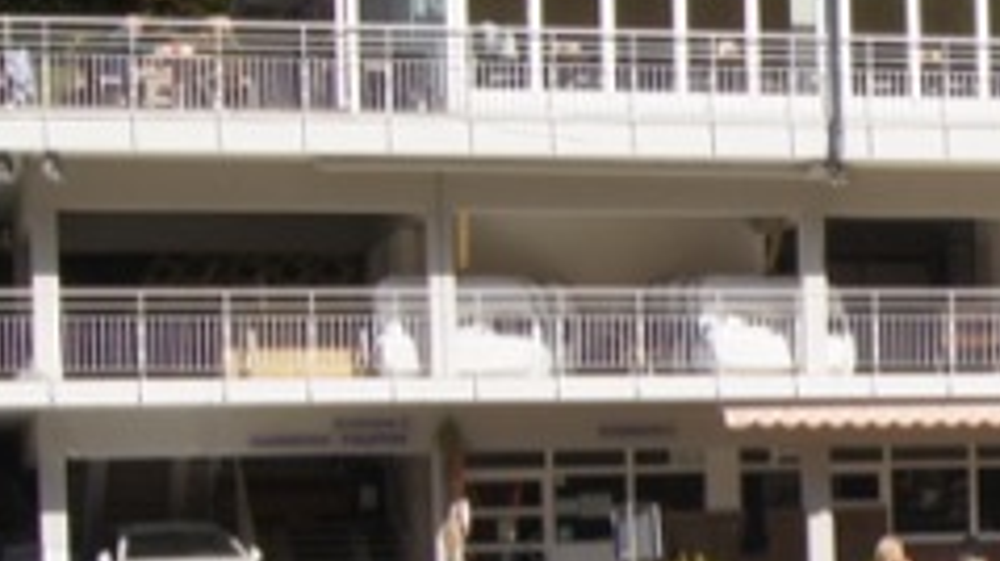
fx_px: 3921
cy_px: 622
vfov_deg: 8.1
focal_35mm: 148
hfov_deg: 13.4
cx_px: 1653
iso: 200
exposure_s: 1/160
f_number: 16
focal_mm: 22
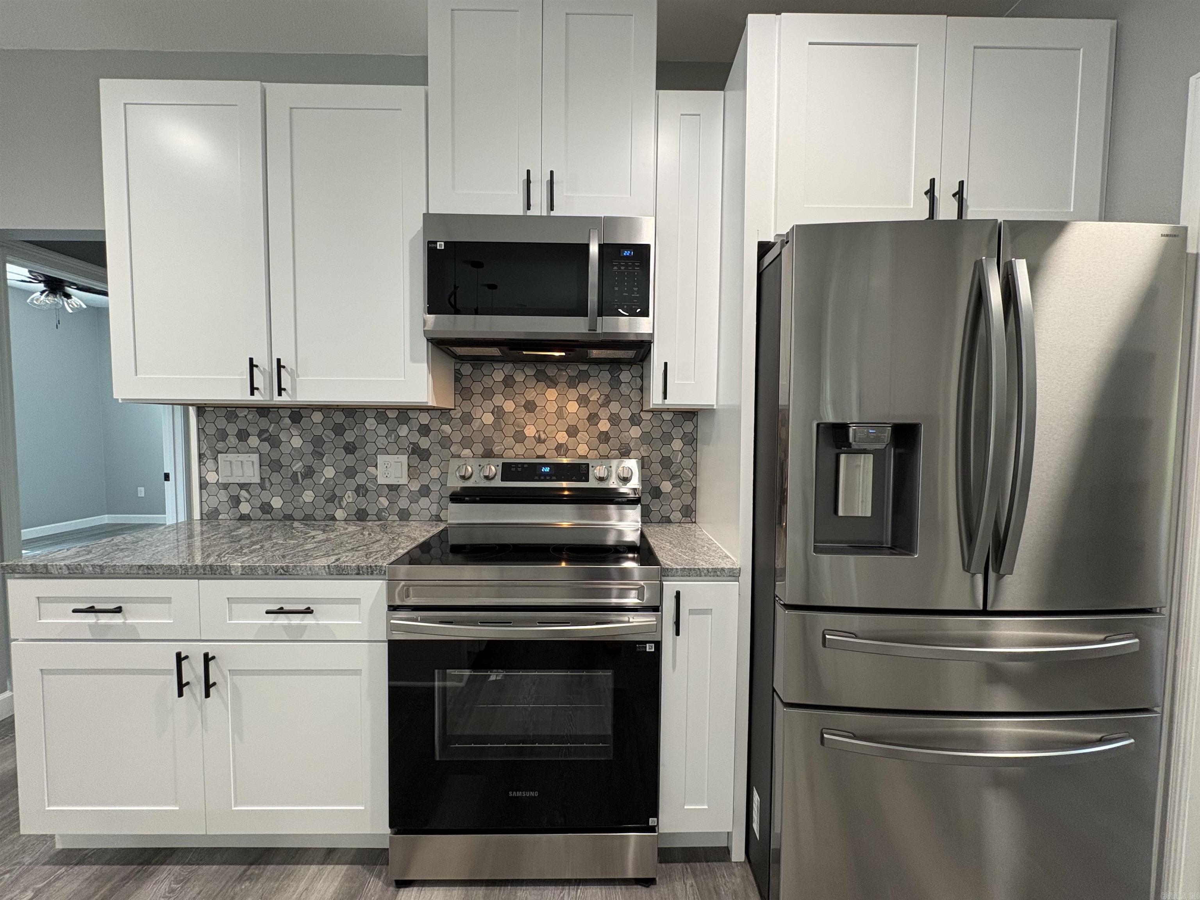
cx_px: 600
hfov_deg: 102.1
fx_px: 485
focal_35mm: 14
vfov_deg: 85.7
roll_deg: -0.7
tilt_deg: -2.4
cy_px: 450
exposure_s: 1/60
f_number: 2.2
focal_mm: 2.22
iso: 250
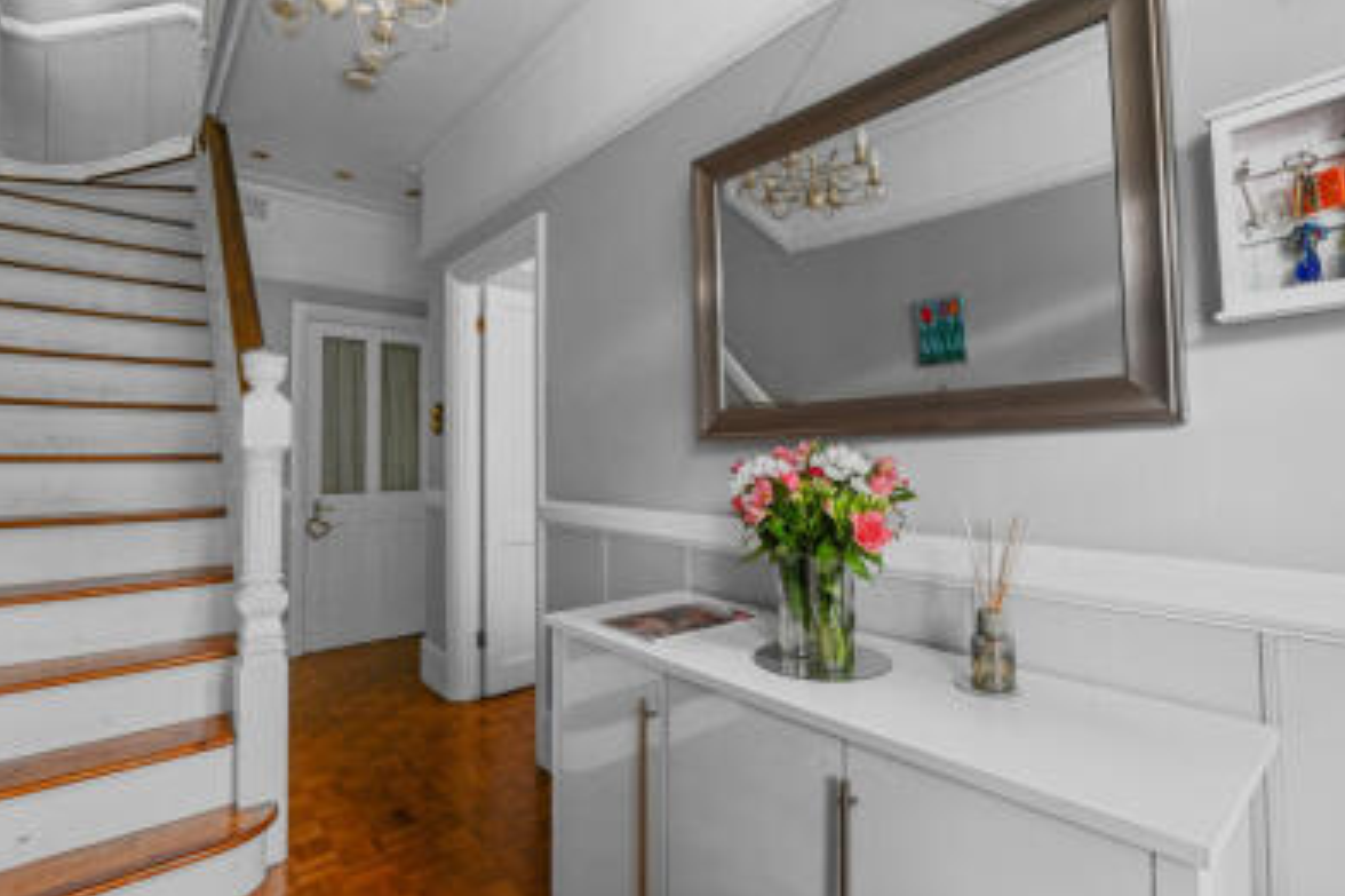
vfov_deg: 70.3
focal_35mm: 17
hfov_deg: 93.3
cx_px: 693
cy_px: 486
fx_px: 635
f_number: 8
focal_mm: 14
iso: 400
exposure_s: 1/2
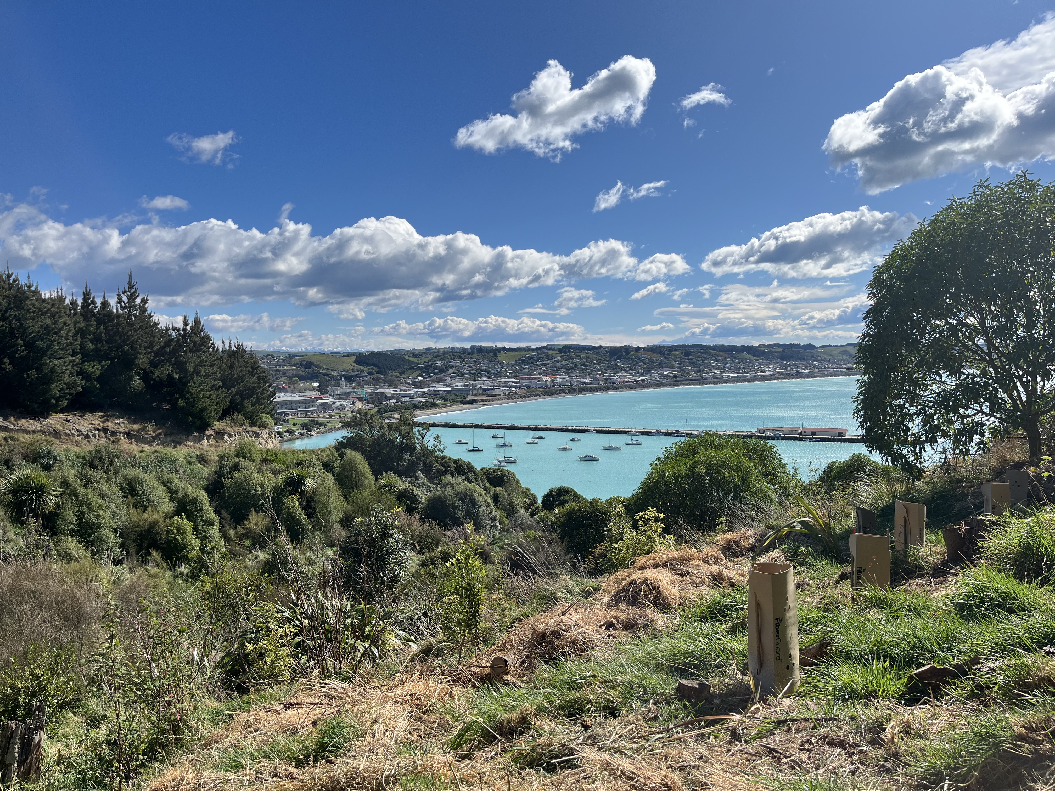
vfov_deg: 53.1
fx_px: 792
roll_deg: +1.3
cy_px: 396
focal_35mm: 26
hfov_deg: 67.3
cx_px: 528
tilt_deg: -2.6
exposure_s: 1/3049
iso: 50
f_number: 1.6
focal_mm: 5.1
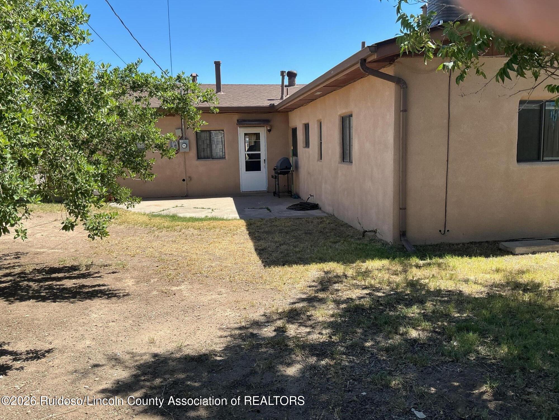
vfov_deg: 48.2
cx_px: 280
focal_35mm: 29
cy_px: 210
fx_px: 468
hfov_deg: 61.7
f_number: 1.8
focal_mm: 3
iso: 25
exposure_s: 1/1098
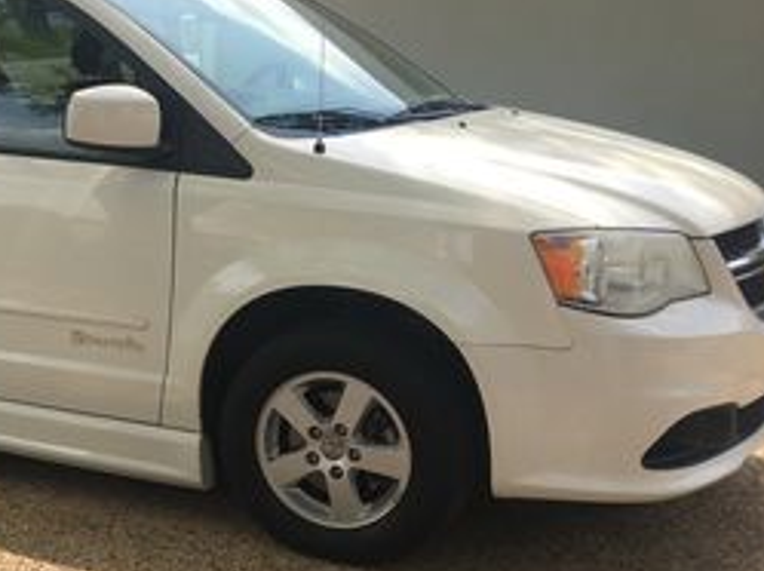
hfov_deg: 32.4
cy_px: 396
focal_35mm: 56
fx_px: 1234
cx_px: 55
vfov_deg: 25.8
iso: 25
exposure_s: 1/705
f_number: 2.2
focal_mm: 4.15
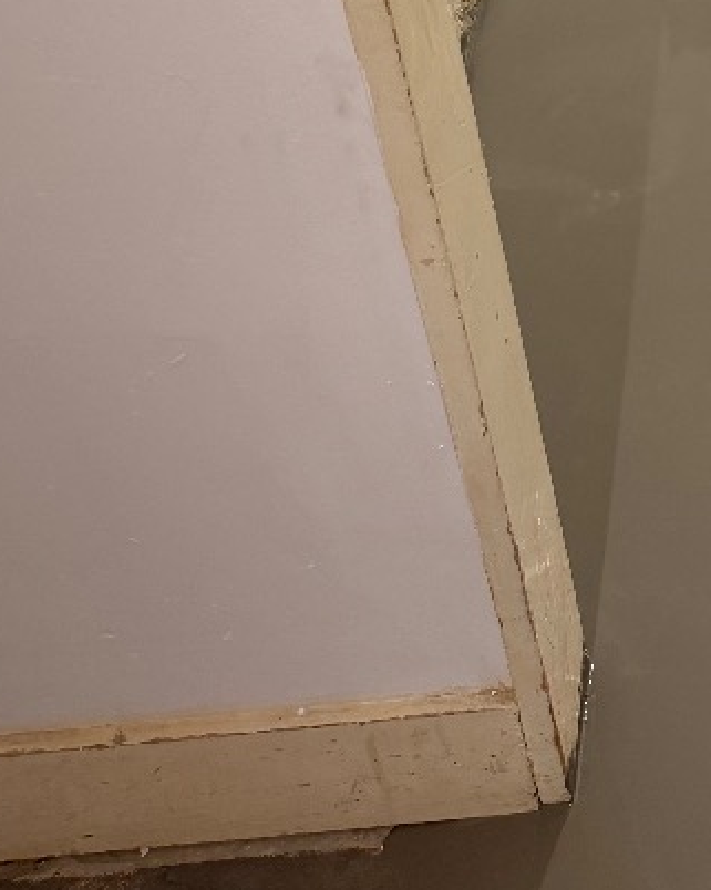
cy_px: -352
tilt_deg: -30.1
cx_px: 893
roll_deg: +4.5
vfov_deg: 23.2
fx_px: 1843
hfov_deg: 20.2
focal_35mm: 70
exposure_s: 1/50
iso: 160
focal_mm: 6.76
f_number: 1.78
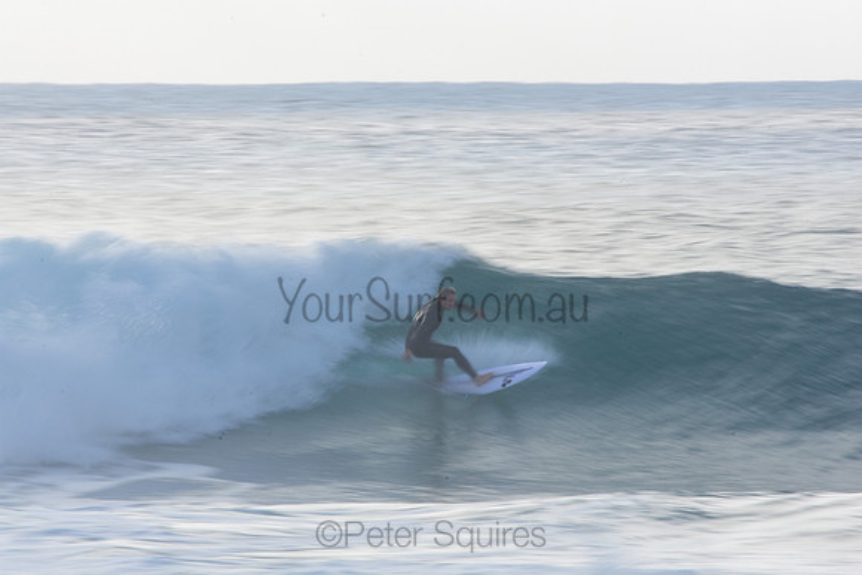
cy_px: 288
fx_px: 17962
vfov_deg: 1.8
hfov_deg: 2.7
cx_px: 431
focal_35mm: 750
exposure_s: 1/20
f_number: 25
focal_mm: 500
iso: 100
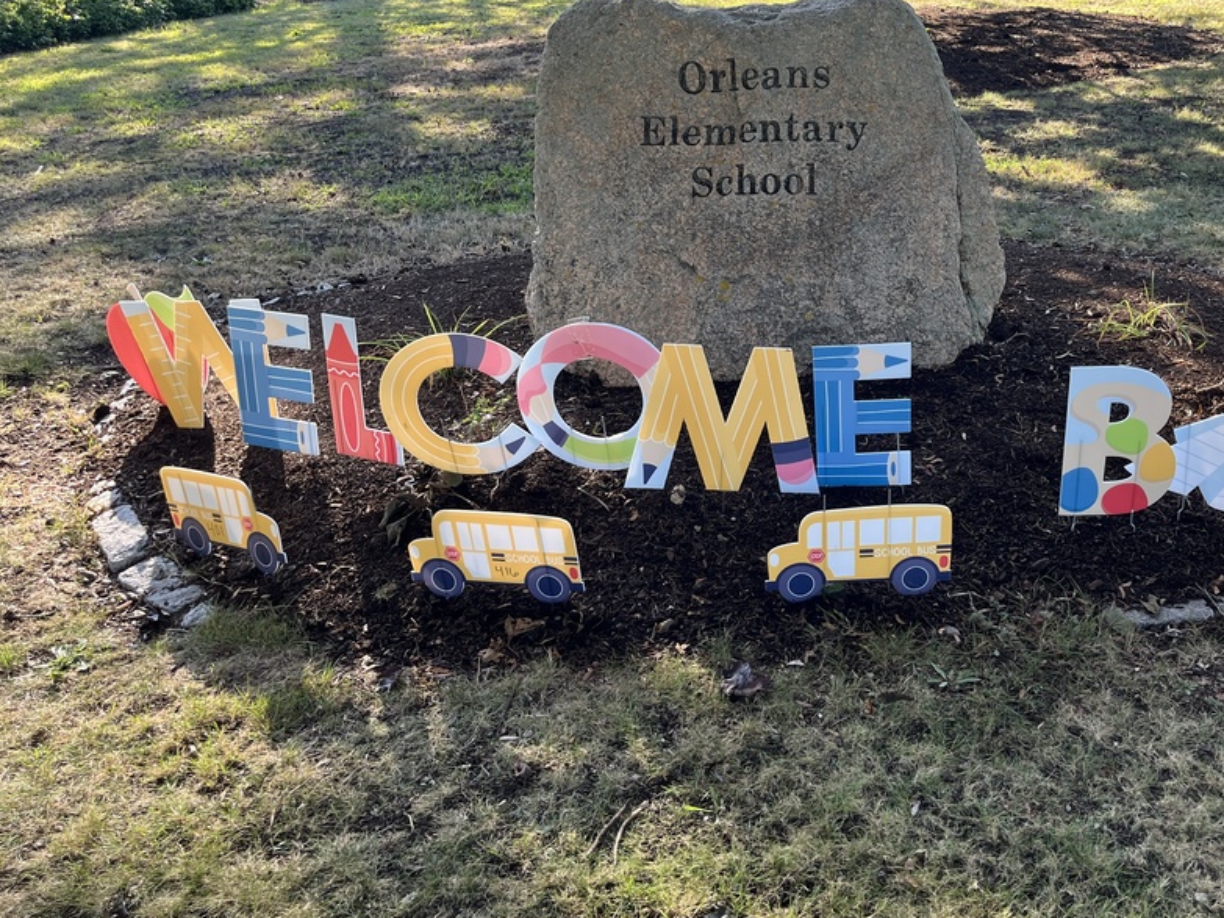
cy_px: 407
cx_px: 793
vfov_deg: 41.7
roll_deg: +1.5
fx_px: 1202
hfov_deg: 53.1
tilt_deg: -24.4
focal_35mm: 34
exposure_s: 1/202
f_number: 1.6
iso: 40
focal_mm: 5.1
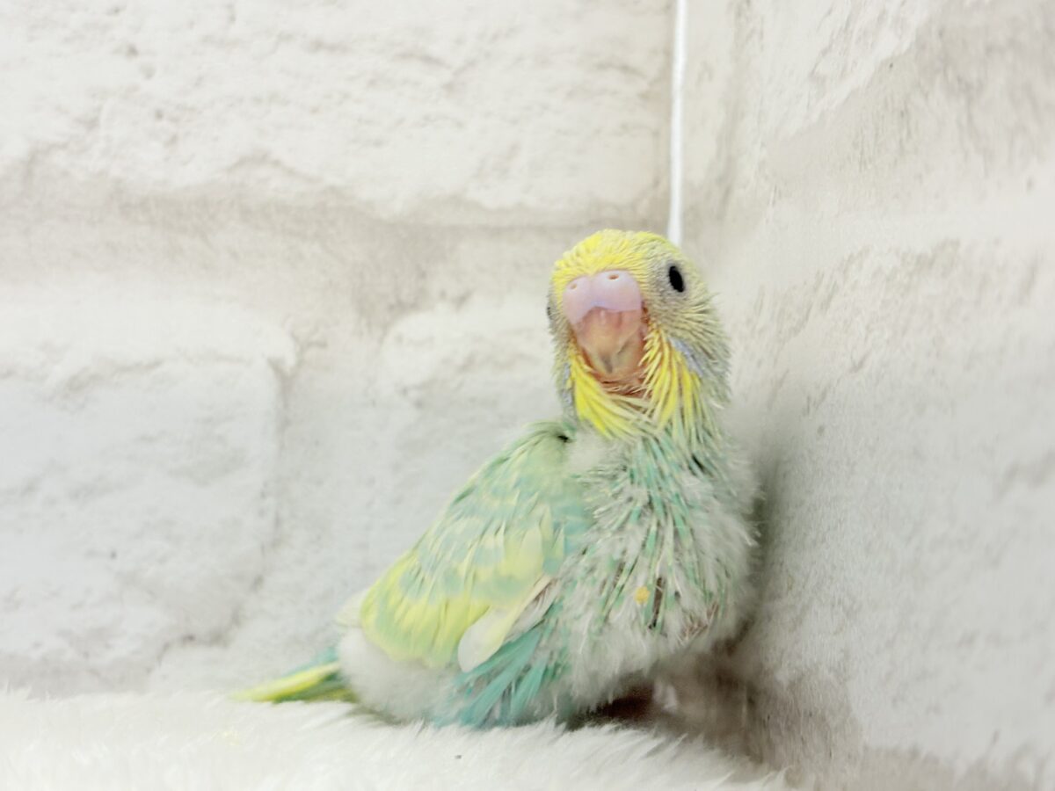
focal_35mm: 52
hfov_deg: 36.8
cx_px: 528
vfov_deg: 28.0
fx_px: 1585
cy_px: 396
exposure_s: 1/100
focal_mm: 5.96
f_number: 1.6
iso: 80
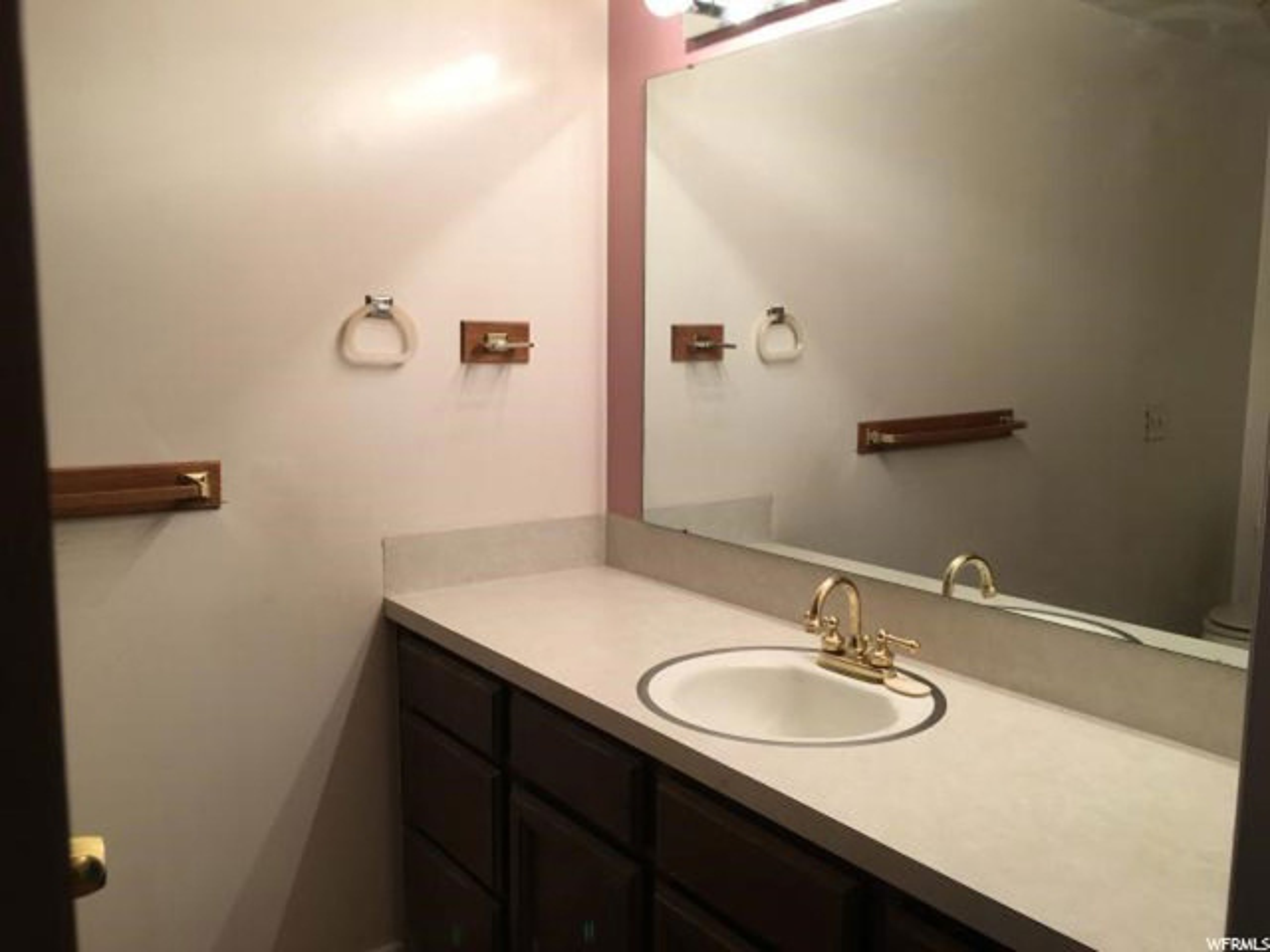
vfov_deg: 48.2
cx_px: 635
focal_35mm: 29
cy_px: 476
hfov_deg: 61.7
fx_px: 1064
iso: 25
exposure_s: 1/30
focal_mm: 4.15
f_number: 2.2
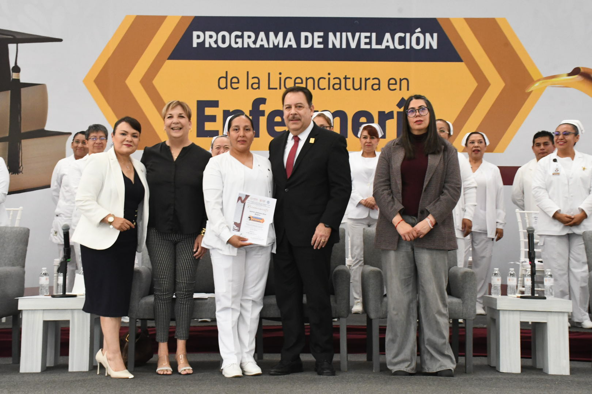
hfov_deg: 38.2
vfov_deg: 26.0
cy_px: 197
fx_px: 855
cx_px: 296
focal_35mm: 52
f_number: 13
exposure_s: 1/125
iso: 4000
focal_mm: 35
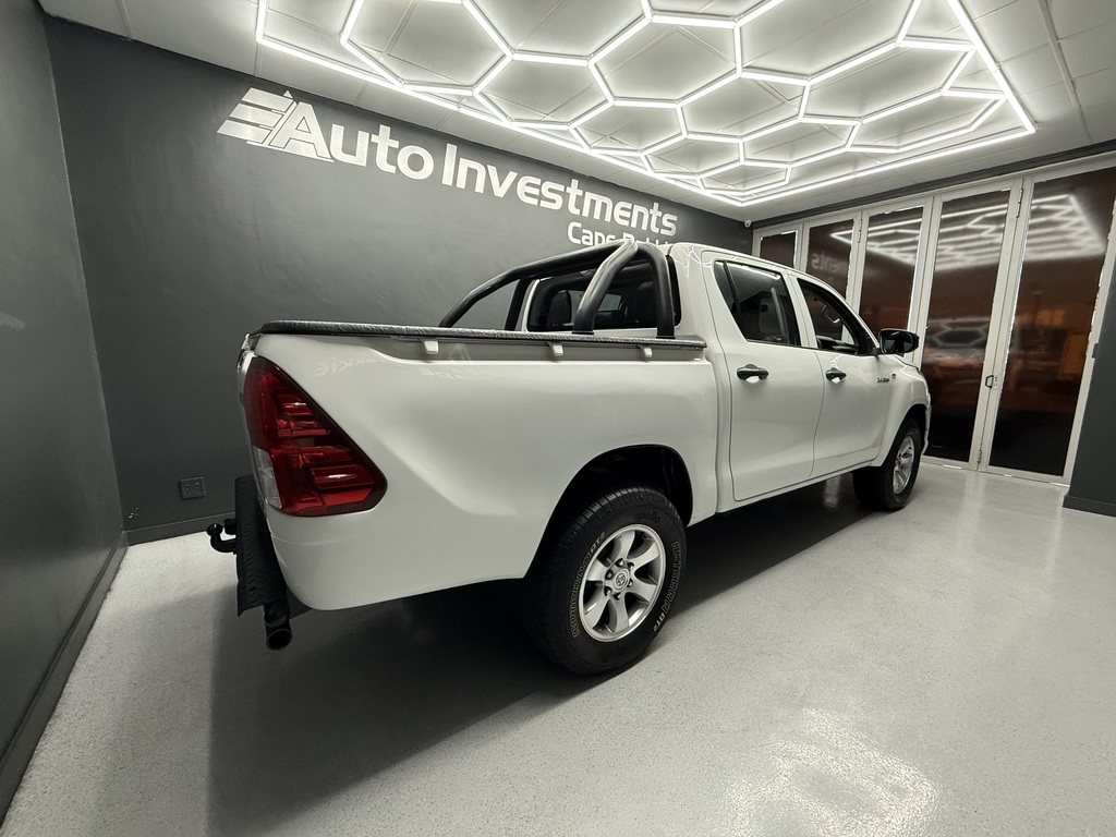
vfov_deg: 85.7
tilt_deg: -9.0
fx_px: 451
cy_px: 418
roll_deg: -0.3
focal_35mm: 14
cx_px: 558
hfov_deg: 102.1
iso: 250
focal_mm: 2.22
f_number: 2.2
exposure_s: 1/100
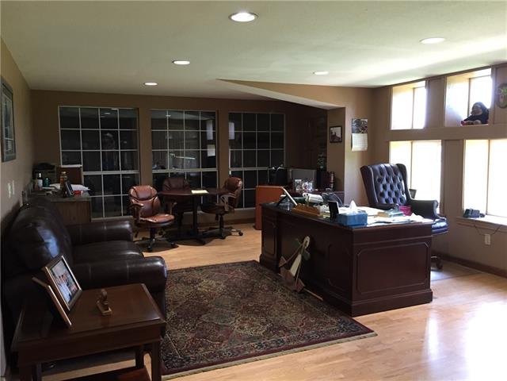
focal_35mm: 29
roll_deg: +0.6
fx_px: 425
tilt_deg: -8.8
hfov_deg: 61.7
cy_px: 190
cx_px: 254
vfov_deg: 48.2
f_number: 2.2
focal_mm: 4.15
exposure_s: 1/30
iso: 100
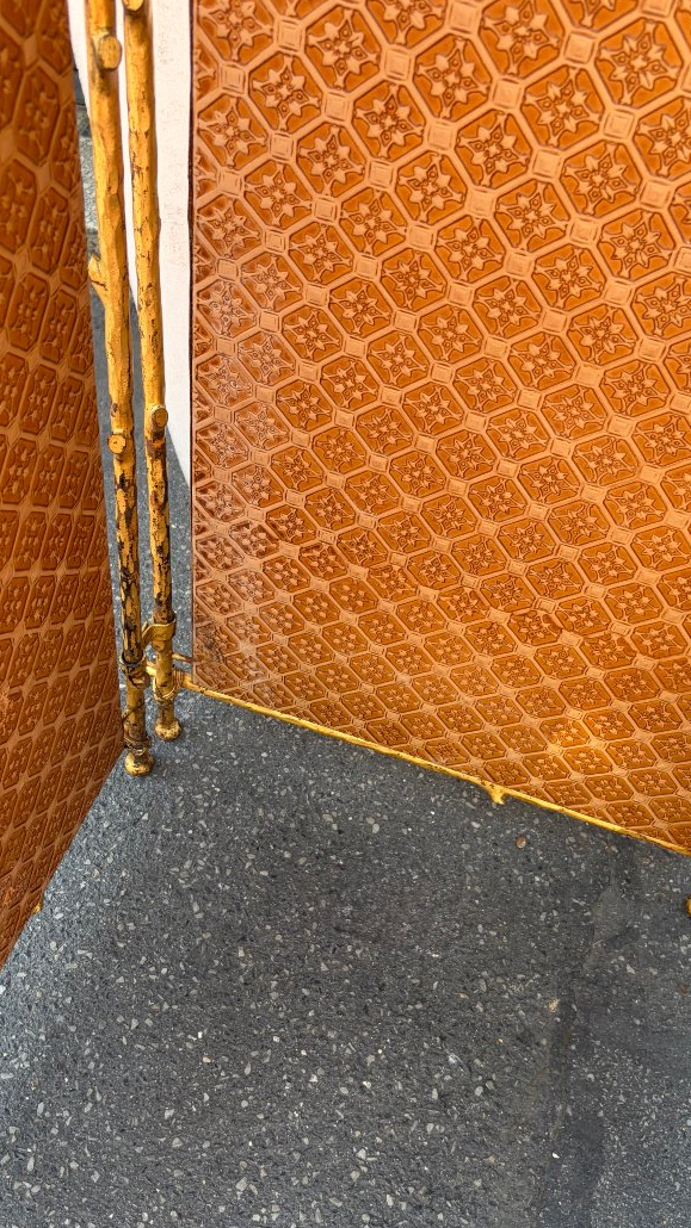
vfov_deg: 59.3
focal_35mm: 33
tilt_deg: -53.1
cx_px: 333
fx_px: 1075
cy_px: 701
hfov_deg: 35.6
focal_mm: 5.96
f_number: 1.6
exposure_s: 1/121
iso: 64
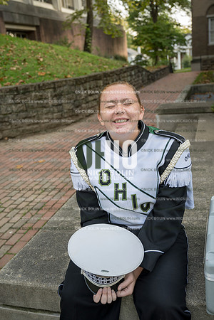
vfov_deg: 51.9
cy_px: 160
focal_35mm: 37
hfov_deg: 35.9
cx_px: 107
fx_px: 330
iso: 125
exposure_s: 1/125
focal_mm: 37
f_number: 4
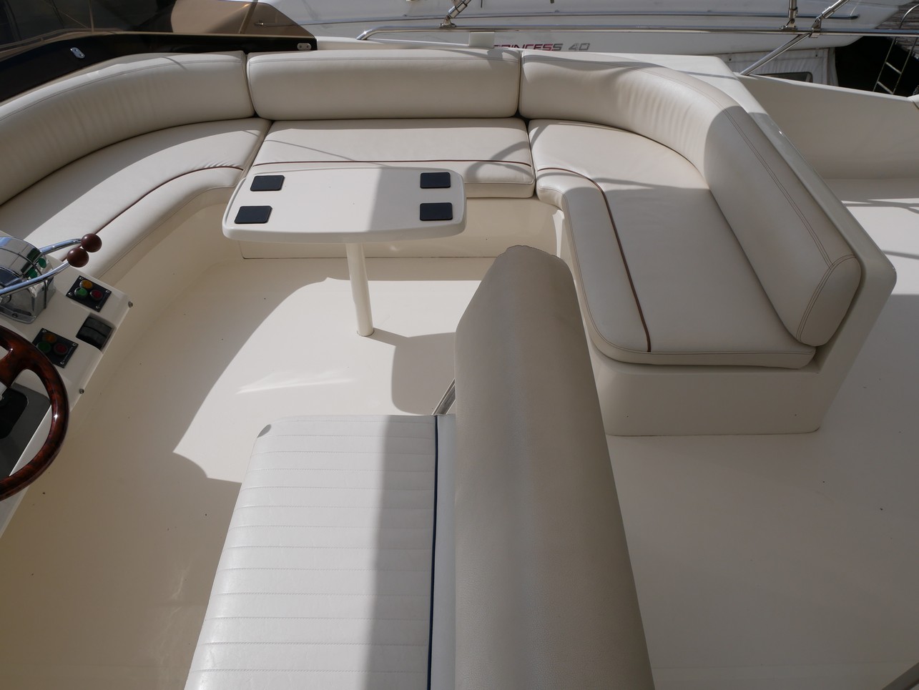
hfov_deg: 71.6
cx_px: 460
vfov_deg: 56.9
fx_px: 637
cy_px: 345
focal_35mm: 24
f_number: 10
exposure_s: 1/1000
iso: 200
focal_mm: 12
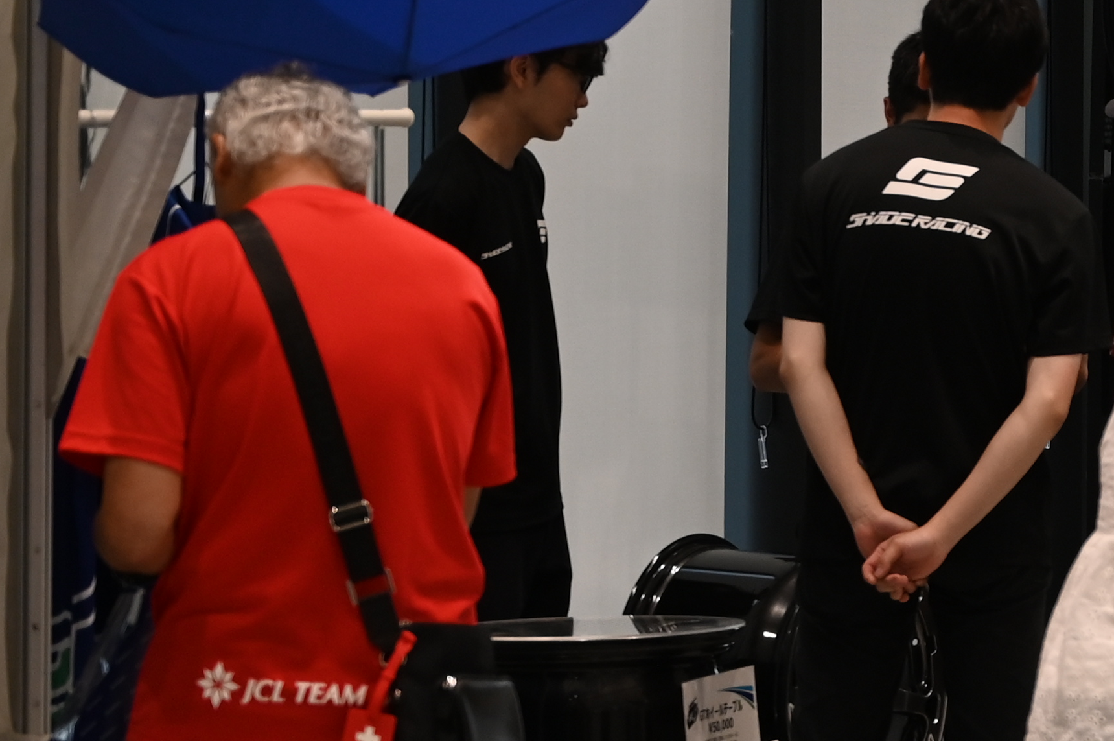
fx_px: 5658
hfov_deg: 10.9
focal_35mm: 183
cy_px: 308
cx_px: 1533
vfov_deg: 7.5
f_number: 4
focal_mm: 52
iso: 500
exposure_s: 1/125
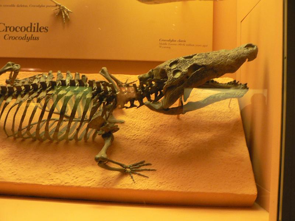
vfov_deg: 39.7
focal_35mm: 36
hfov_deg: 51.4
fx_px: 307
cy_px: 110
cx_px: 148
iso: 200
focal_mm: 6
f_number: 2.8
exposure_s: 1/8
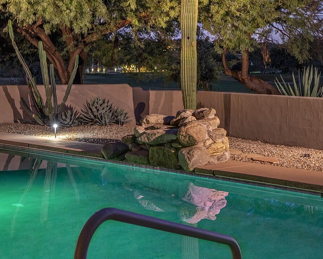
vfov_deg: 25.5
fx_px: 564
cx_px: 61
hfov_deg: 31.1
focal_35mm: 59
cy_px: 63
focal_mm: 20
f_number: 4
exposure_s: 1/1.25
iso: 200
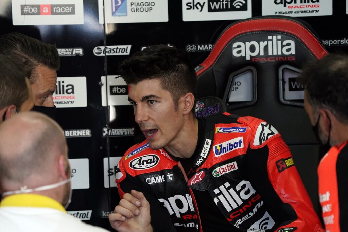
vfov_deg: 4.7
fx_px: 2833
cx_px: 174
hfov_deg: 7.0
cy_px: 116
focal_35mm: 293
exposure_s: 1/200
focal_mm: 293
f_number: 5.6
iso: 3200
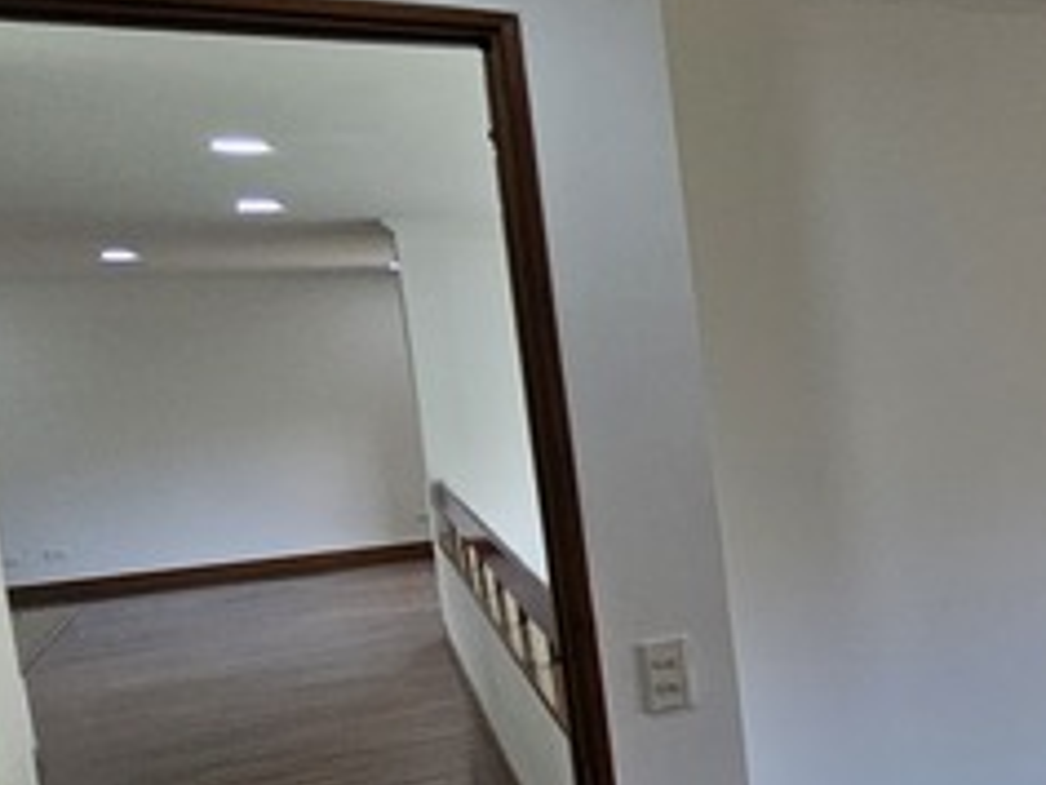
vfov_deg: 32.7
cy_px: 488
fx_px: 1330
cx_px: 1609
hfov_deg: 27.5
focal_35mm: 44
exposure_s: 1/120
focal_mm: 2.2
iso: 80
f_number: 2.2
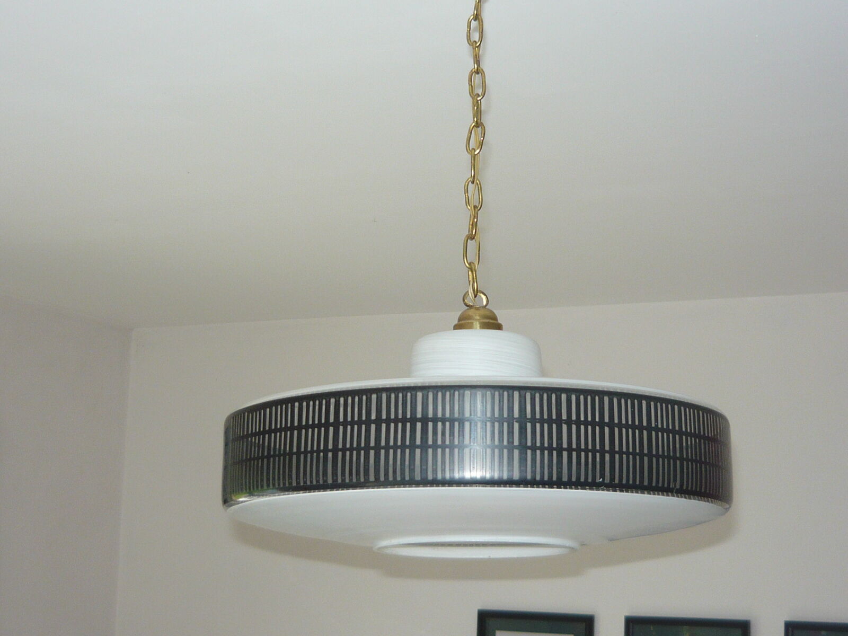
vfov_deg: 27.5
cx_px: 424
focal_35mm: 53
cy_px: 318
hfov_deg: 36.2
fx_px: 1298
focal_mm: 5.5
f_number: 2.8
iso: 100
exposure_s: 1/30
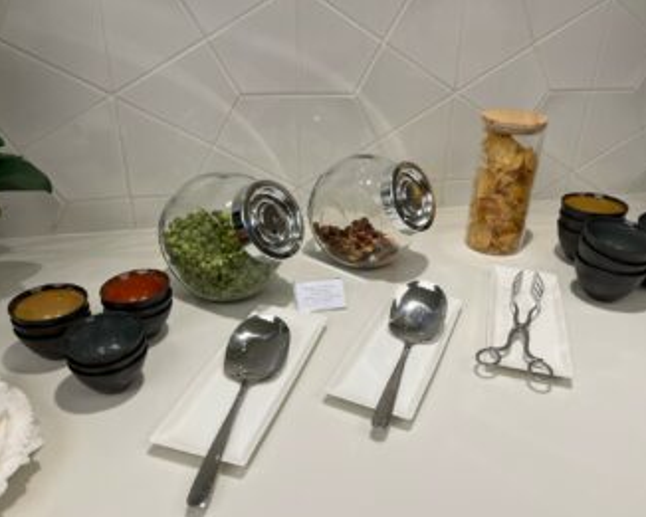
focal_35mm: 28
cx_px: 351
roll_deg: -3.1
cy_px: 265
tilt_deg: -28.2
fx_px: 535
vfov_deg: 51.5
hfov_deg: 62.1
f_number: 1.6
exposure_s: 1/151
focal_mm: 5.1
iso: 40
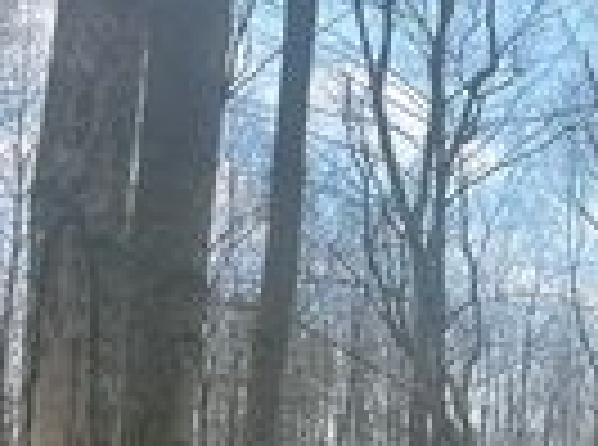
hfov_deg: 17.6
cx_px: 953
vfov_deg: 13.6
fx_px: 1688
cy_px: 786
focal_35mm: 98
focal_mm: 4.2
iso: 32
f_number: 1.6
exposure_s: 1/2053
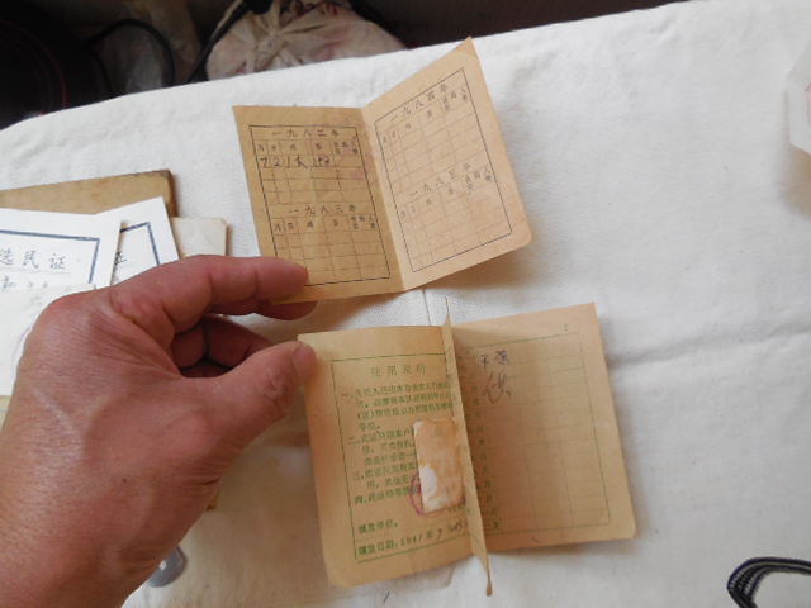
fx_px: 586
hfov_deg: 69.4
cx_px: 406
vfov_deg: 54.9
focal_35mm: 25
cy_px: 304
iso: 320
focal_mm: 4.5
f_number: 3.1
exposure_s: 1/250
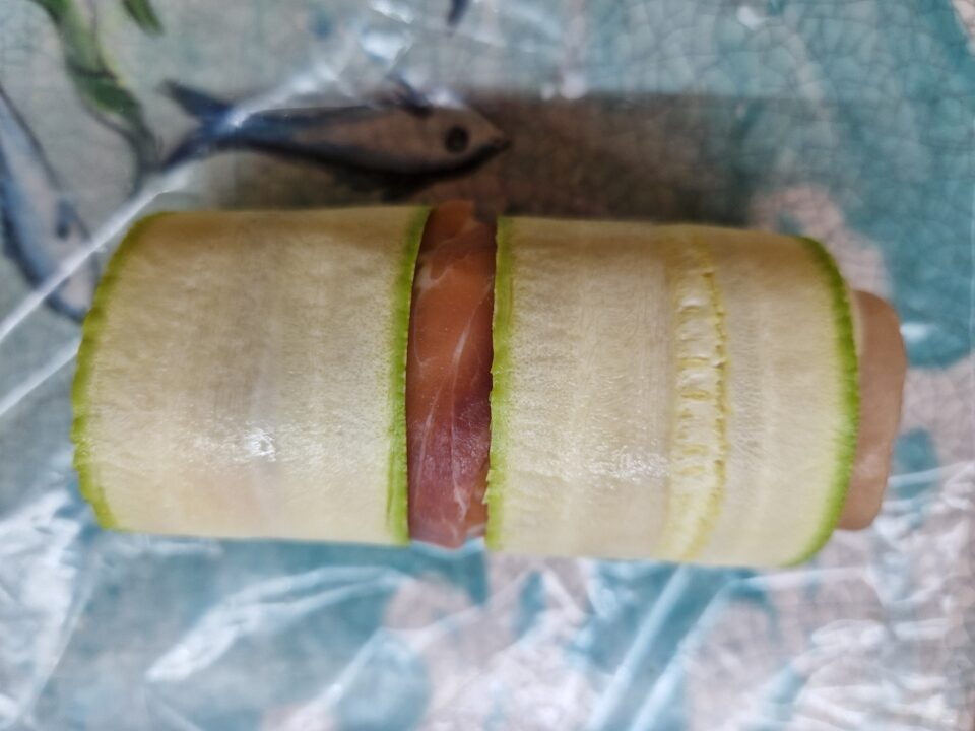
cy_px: 366
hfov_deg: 73.9
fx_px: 648
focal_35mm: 23
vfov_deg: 58.9
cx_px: 488
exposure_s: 1/180
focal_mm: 5.4
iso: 100
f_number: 1.8
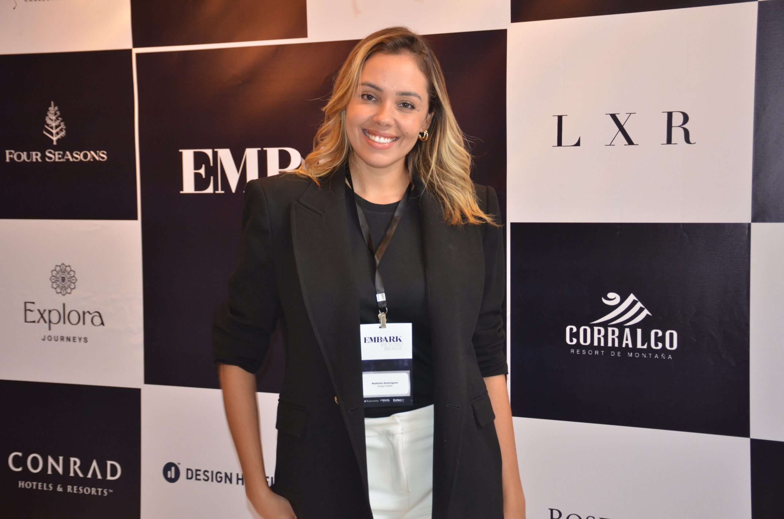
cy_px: 260
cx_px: 392
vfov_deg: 25.6
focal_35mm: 52
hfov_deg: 37.9
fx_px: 1141
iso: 800
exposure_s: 1/60
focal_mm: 35
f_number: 4.2
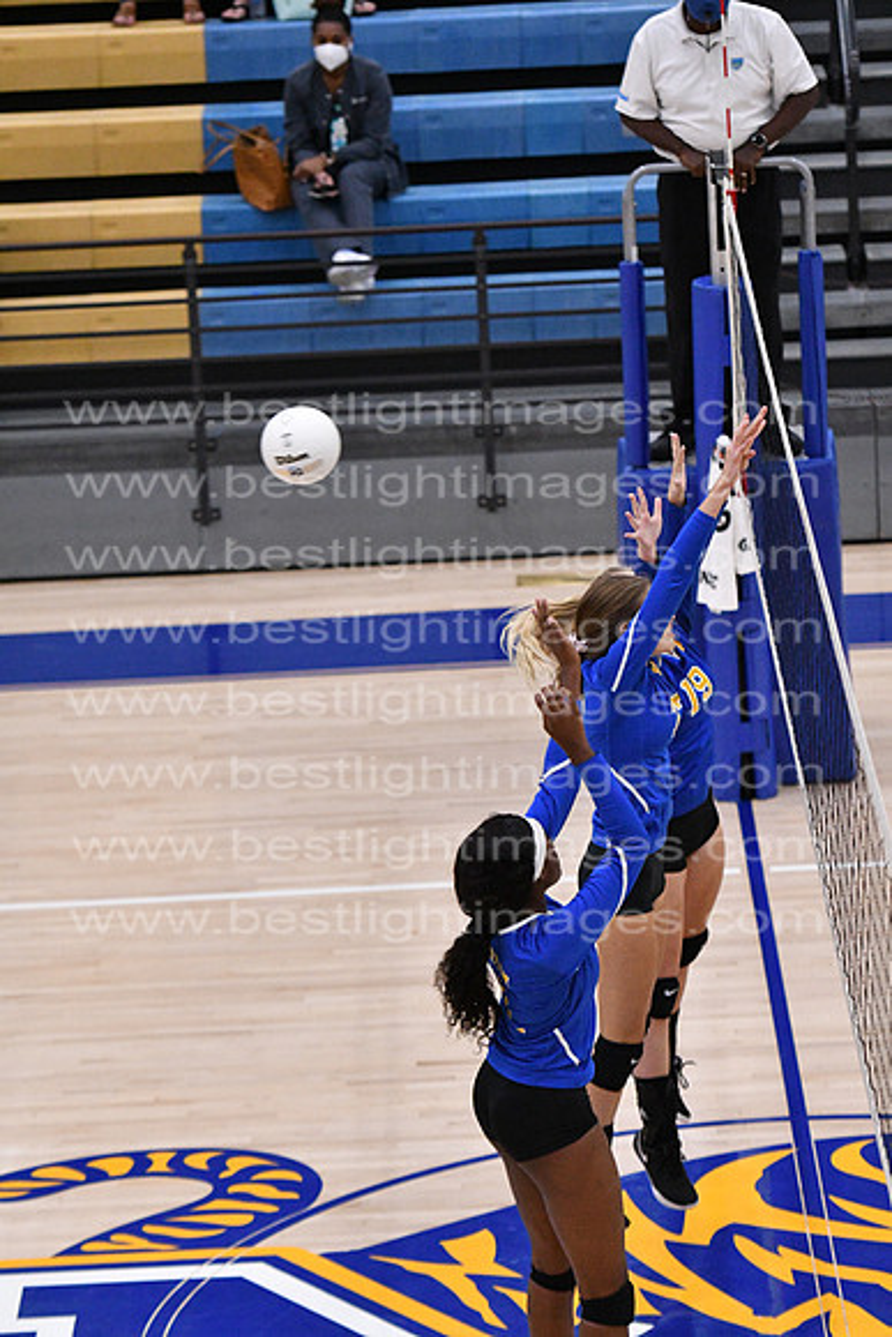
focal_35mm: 174
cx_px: 446
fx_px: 6463
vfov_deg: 11.8
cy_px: 668
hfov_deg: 7.9
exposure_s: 1/1250
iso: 6400
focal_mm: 116
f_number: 3.2
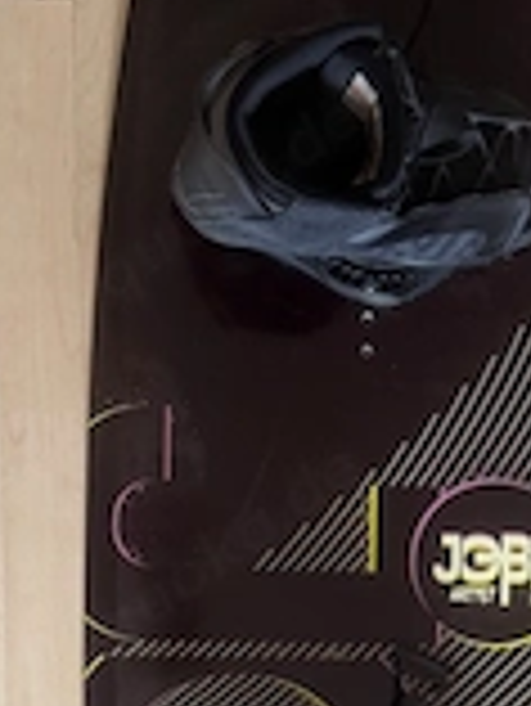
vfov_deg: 30.6
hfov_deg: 24.0
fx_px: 1246
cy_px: 598
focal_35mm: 61
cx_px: 324
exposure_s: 1/60
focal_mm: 6.76
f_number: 1.78
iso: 640
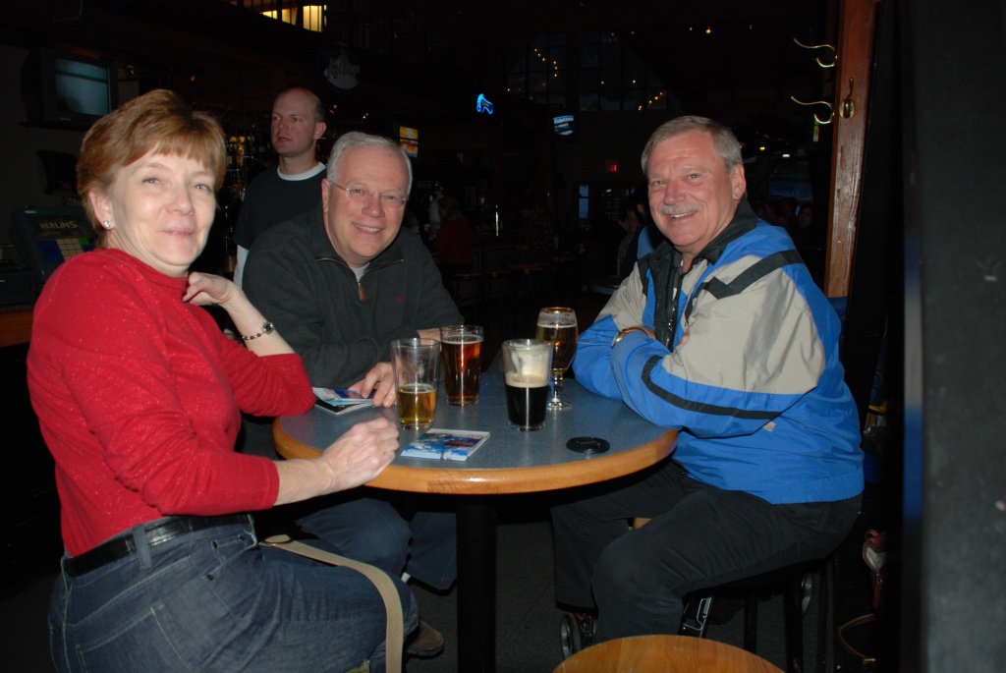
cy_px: 336
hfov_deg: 67.3
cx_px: 503
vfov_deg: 48.0
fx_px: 755
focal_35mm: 27
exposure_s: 1/60
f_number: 3.5
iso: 200
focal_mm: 18
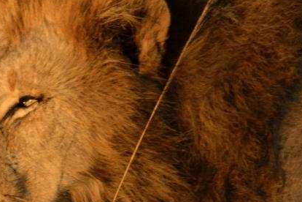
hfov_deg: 1.1
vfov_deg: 0.7
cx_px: 49
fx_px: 15527
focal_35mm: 1851
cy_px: 136
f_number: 6.3
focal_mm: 500
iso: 360
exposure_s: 1/800
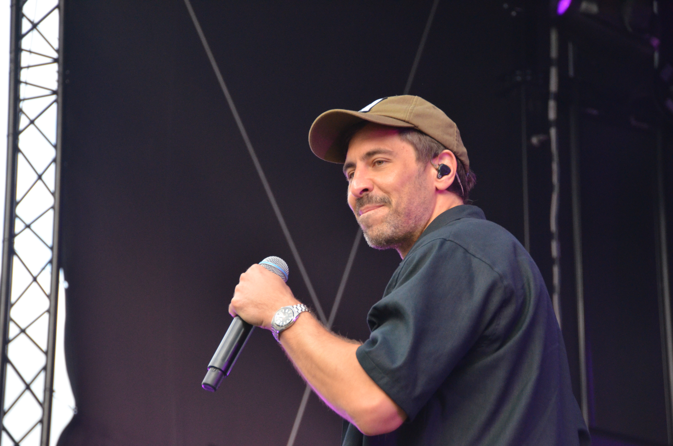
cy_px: 223
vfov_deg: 9.1
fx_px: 2798
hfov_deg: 13.7
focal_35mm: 150
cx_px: 336
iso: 1600
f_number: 6.3
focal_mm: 100
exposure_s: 1/640
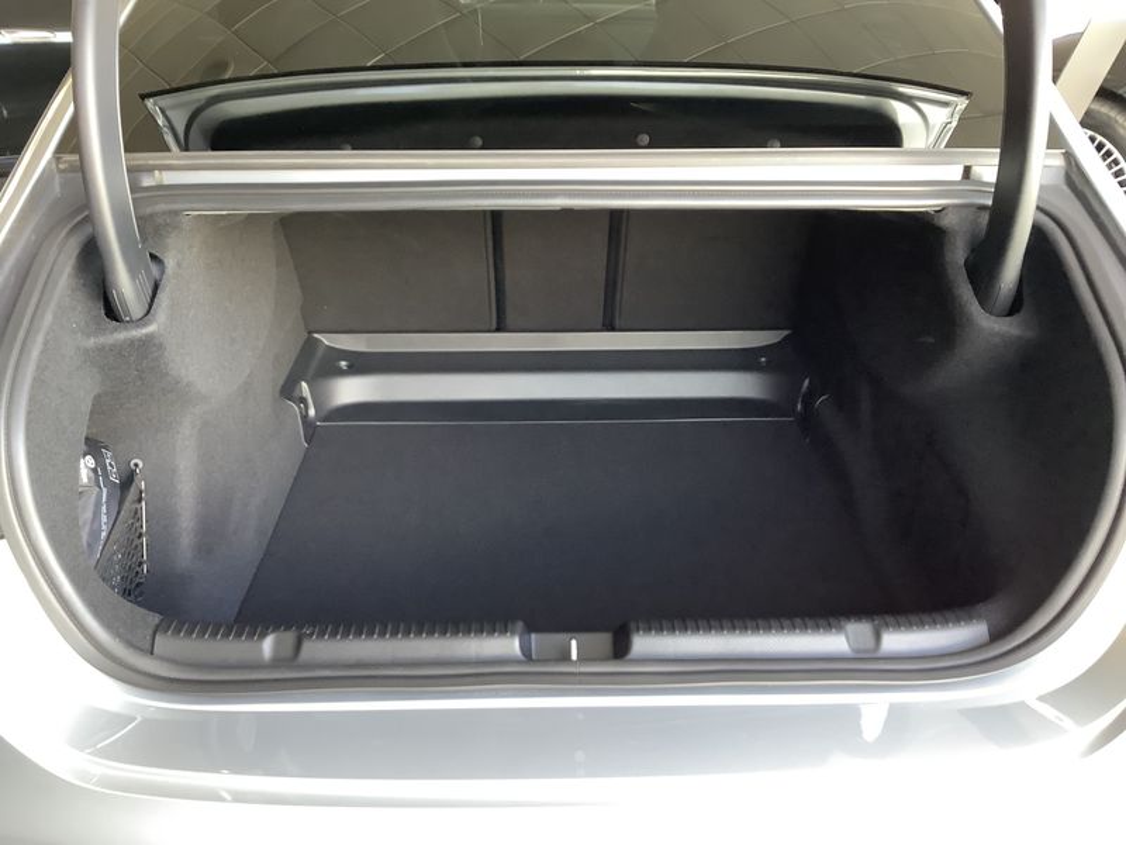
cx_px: 563
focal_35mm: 31
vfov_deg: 45.4
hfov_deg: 58.4
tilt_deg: -26.0
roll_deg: +0.5
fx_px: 1008
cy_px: 422
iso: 250
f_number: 2.4
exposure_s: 1/50
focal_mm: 3.3
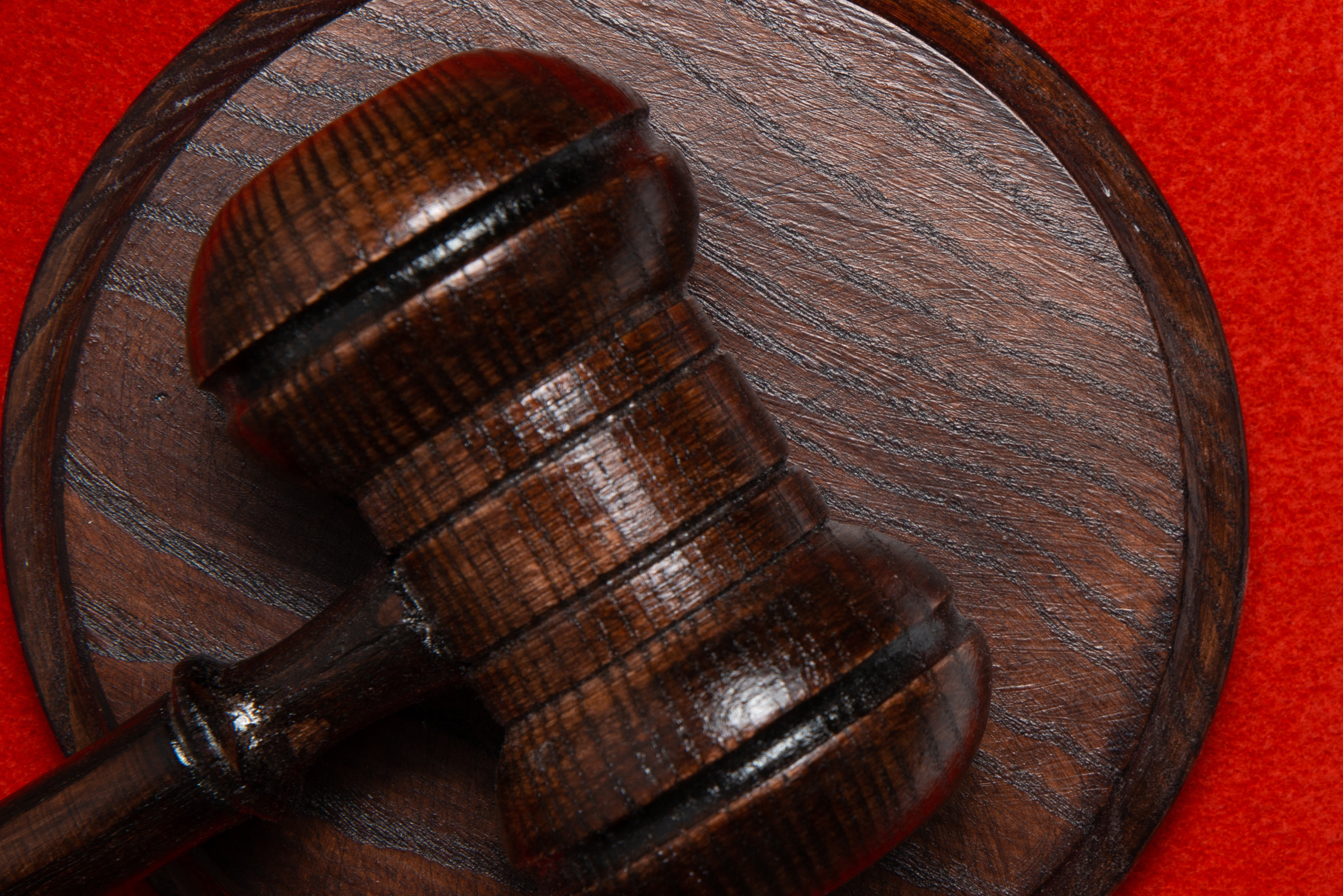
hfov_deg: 14.3
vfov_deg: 9.6
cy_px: 487
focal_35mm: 143
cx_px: 1112
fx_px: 5336
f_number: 13
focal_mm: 70
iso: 100
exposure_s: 1/250
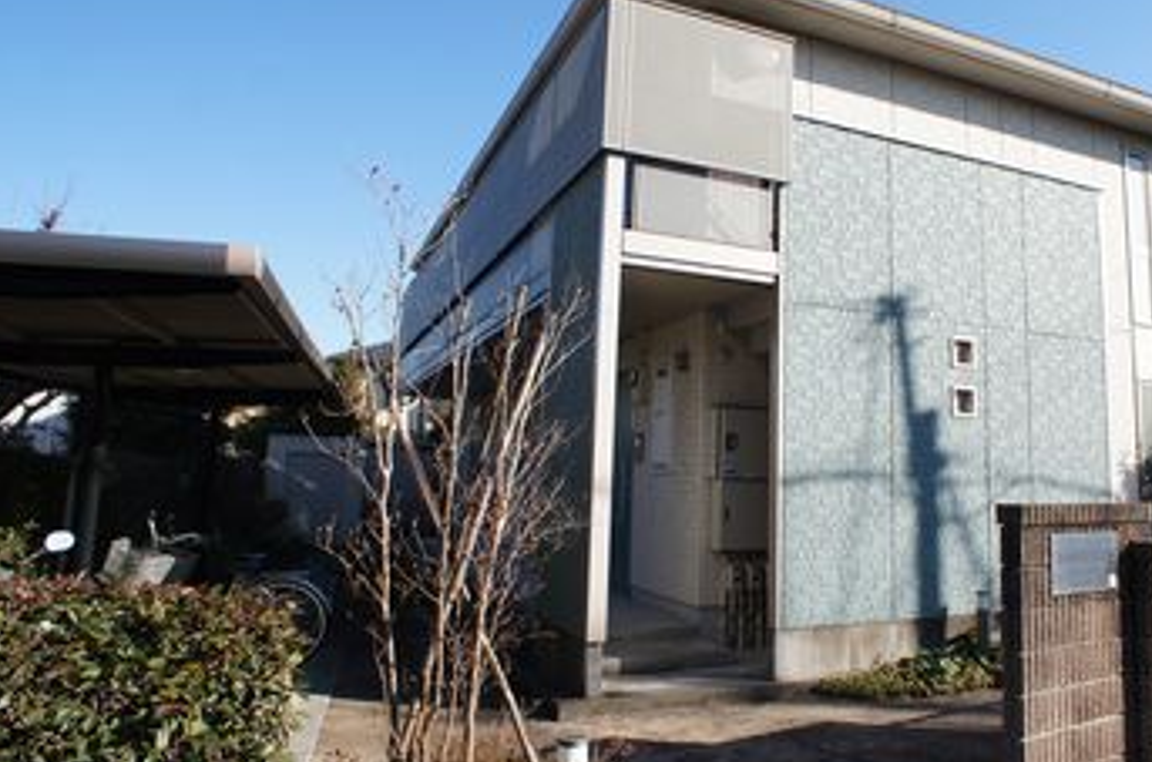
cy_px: 358
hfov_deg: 53.7
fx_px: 1117
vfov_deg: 37.7
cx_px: 746
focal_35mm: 35
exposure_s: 1/320
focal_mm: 16
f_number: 8
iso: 200
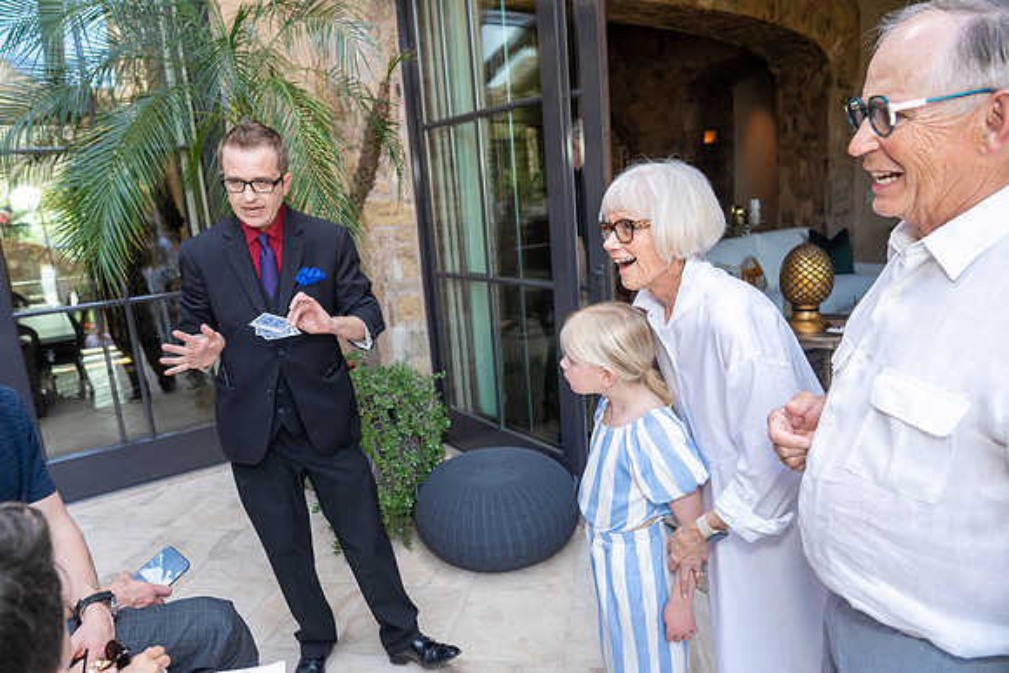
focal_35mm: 24
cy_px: 336
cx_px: 504
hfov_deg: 73.7
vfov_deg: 53.2
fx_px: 673
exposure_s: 1/200
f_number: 4
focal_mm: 24
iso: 400
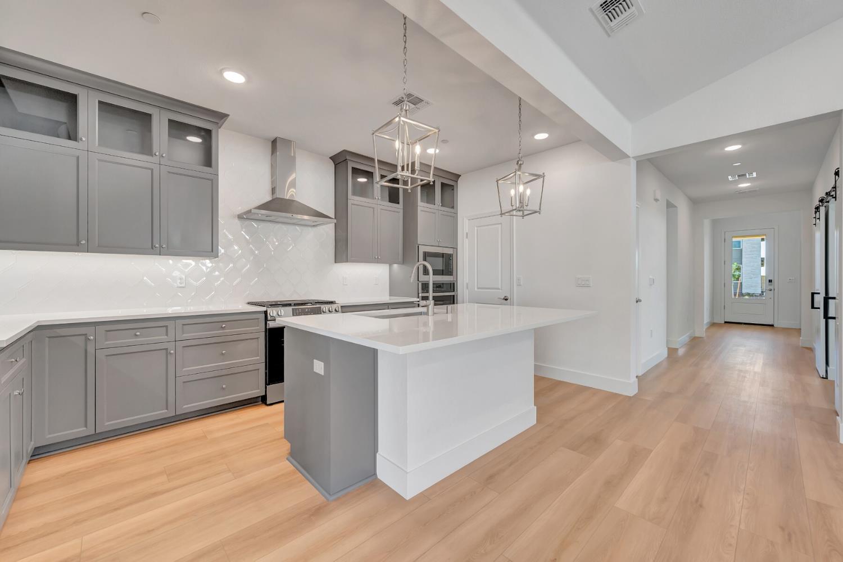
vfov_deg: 81.2
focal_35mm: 14
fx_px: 328
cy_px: 281
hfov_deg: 104.3
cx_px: 422
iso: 1000
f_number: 9
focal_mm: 14
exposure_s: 1/15
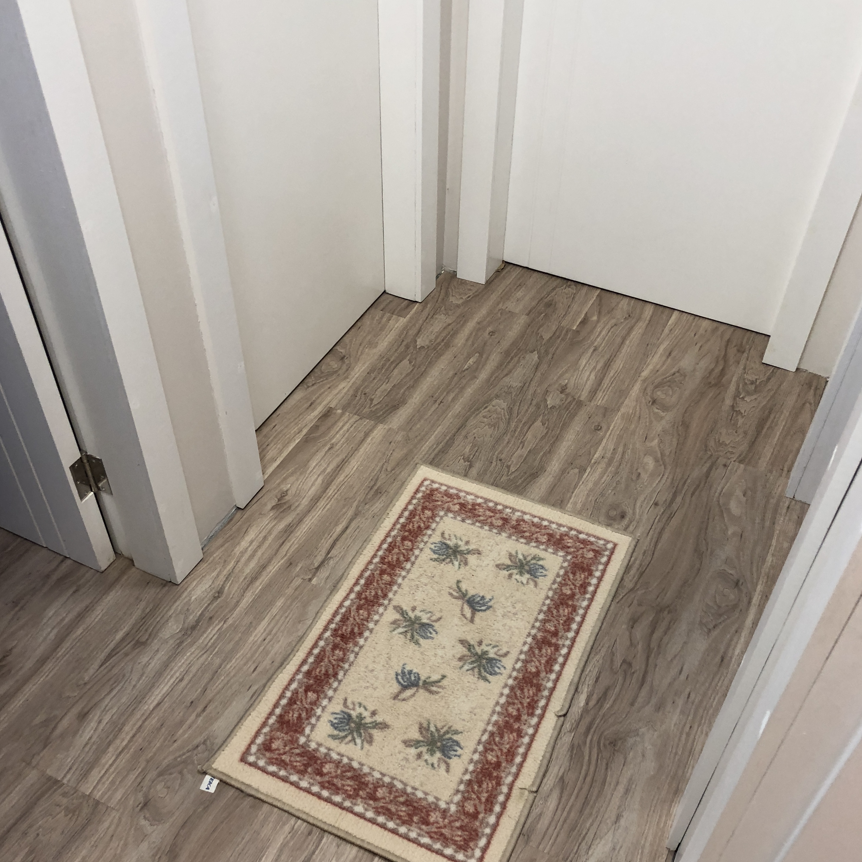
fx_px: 958
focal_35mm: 34
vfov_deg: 48.1
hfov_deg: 48.4
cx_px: 435
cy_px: 520
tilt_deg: -45.5
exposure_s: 1/24
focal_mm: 4
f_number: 1.8
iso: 40
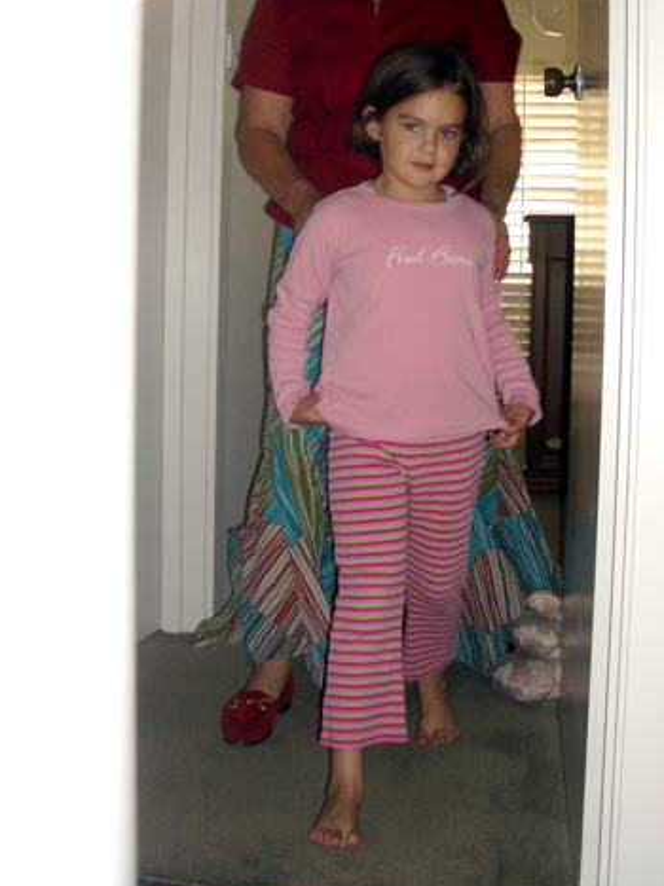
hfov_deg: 30.2
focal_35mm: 48
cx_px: 383
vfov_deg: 39.2
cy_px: 298
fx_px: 1228
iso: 100
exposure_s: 1/60
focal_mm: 5.8
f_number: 2.6
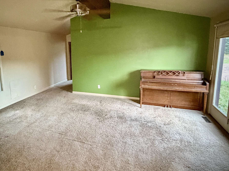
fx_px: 152
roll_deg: +1.4
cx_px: 80
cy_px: 70
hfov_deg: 72.1
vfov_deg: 58.5
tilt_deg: -7.6
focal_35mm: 23
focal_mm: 2.22
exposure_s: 1/40
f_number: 2.2
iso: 800
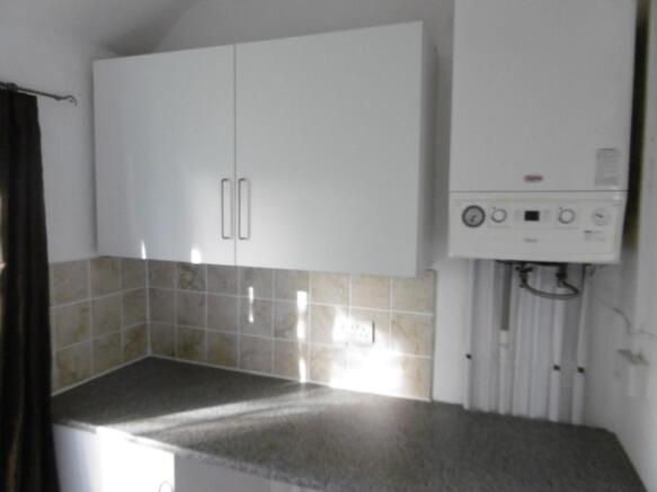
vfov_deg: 56.8
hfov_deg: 71.6
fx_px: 455
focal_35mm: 24
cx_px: 328
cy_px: 246
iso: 400
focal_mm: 4.3
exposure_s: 1/60
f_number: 3.1
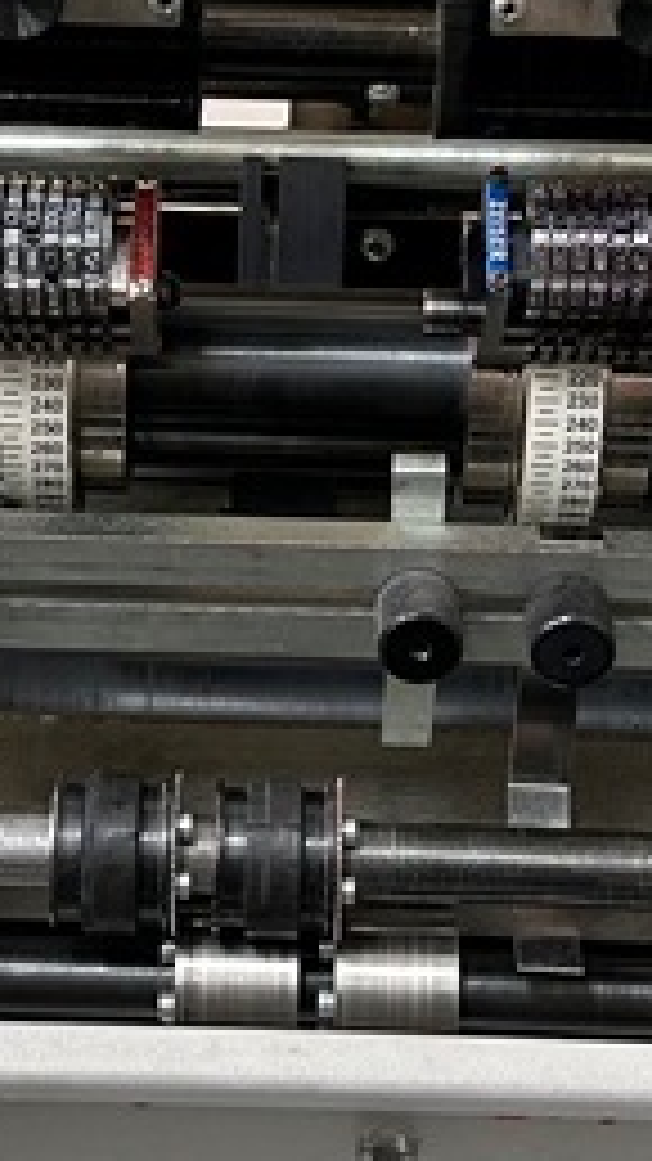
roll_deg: -0.6
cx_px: 261
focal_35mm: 88
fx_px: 2706
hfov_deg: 13.7
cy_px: 495
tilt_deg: -28.0
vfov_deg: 24.2
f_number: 1.5
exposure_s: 1/50
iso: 160
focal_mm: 5.7
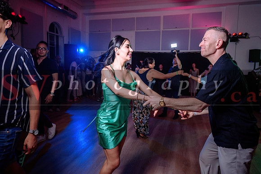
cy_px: 87
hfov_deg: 70.0
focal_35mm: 26
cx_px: 130
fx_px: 186
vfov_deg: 50.1
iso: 800
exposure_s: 1/60
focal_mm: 24
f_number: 3.5
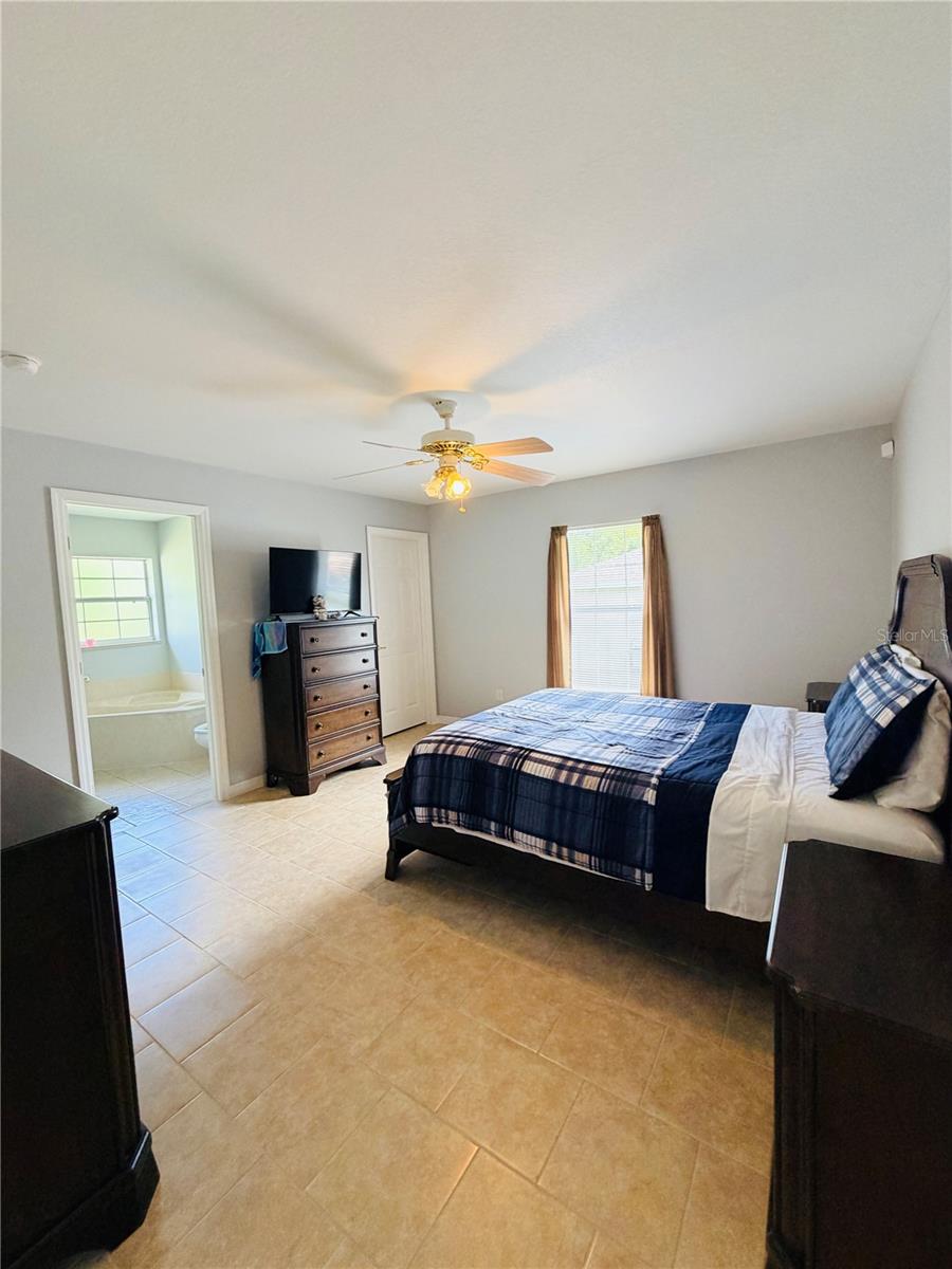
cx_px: 476
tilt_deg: -3.1
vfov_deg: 102.1
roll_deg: +2.8
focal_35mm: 14
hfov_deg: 85.7
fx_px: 513
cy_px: 634
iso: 160
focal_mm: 2.22
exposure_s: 1/60
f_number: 2.2
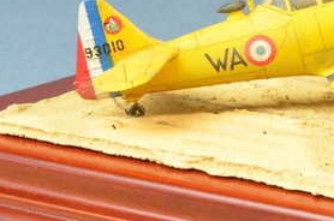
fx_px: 3601
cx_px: 383
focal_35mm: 389
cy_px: 34
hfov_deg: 5.3
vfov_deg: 3.5
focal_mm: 90
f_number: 20
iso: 200
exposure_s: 1/1.3
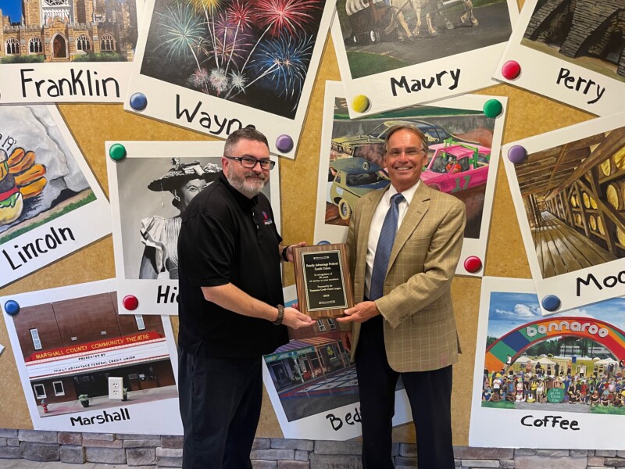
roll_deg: -0.2
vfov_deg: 53.1
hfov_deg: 67.3
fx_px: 469
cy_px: 234
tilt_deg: -8.4
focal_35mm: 26
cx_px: 312
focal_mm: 5.1
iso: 125
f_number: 1.6
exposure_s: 1/99
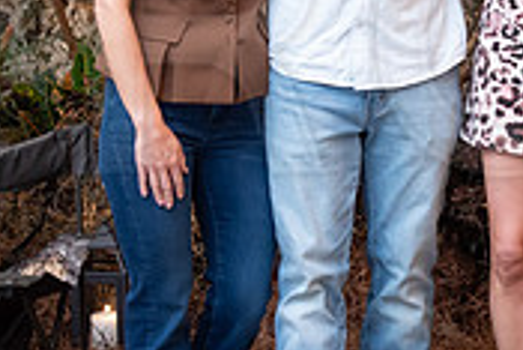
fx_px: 1832
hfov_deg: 16.0
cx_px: 481
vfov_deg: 10.8
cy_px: 22
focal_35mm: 126
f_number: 5
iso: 3200
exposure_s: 1/100
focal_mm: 38
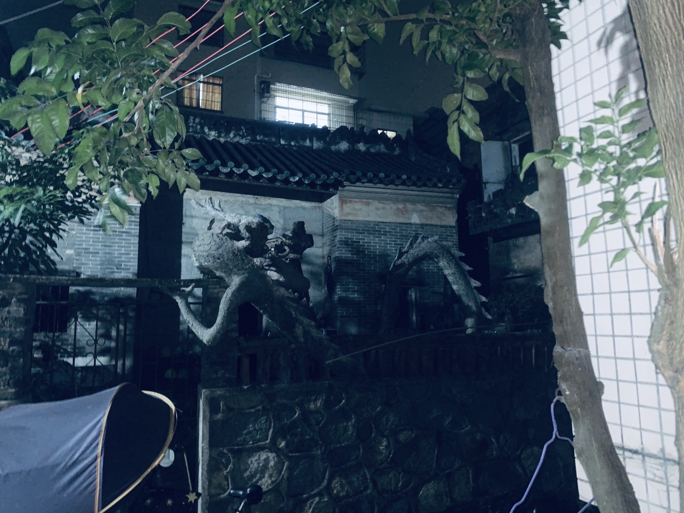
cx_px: 342
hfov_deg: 67.3
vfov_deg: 53.1
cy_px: 256
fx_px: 514
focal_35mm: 26
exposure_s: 1/4
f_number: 1.8
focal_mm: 4.25
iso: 400
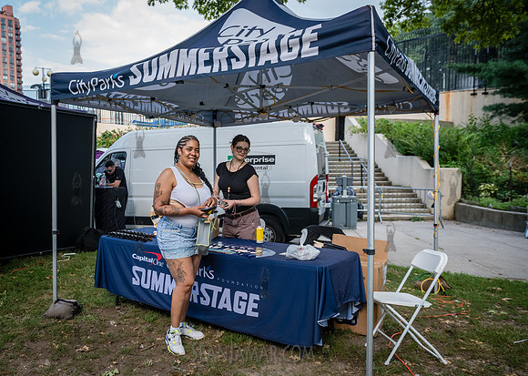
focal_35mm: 30
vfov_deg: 44.9
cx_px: 194
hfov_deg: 59.4
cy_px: 198
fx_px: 454
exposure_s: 1/1250
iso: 1000
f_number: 4.5
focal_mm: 24
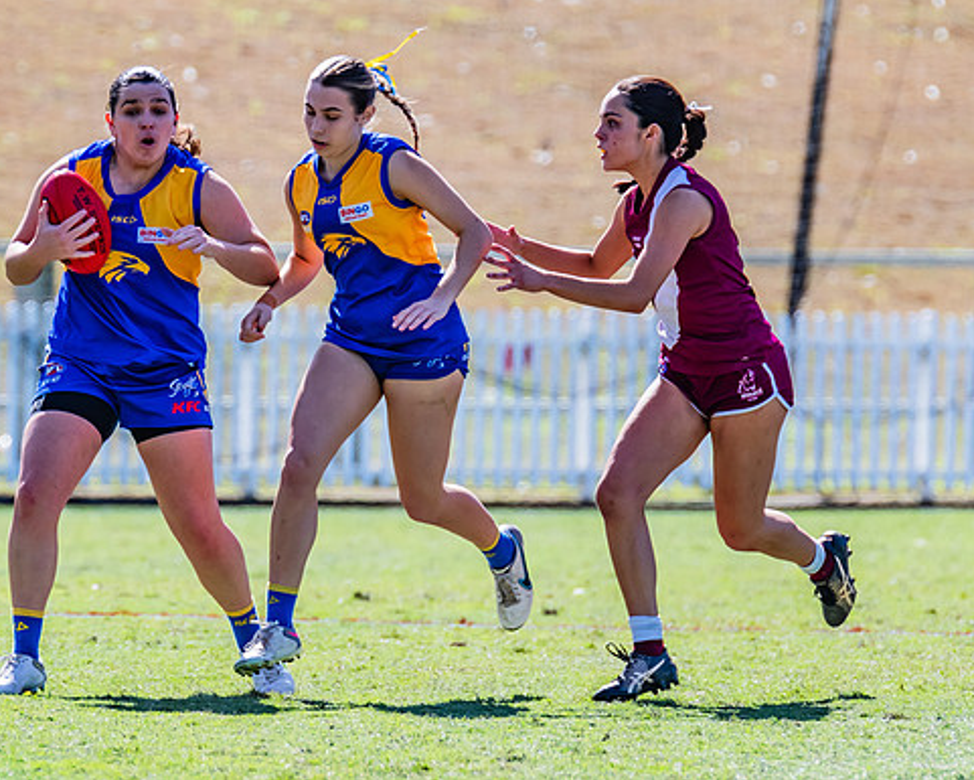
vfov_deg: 2.1
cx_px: 294
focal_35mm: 749
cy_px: 331
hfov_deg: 2.6
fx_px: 21596
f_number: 7.1
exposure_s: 1/1600
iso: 800
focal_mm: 420
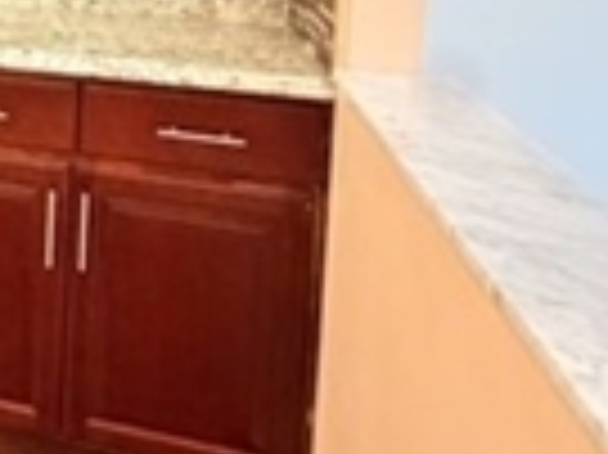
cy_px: -106
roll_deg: -1.0
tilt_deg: -2.5
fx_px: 930
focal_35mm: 53
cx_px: -137
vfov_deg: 24.6
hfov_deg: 30.3
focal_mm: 2.22
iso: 1000
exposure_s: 1/60
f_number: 2.2
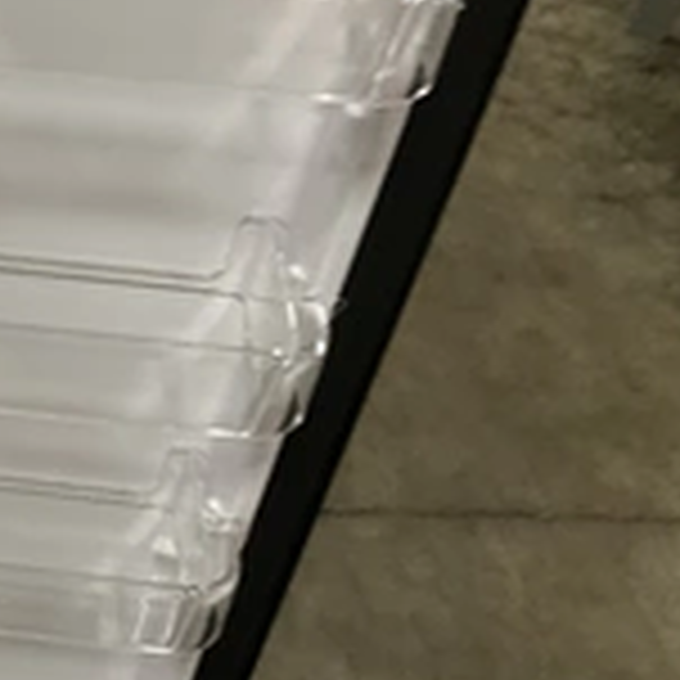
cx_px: -198
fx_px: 1511
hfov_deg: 22.7
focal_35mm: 68
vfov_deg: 25.4
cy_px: 333
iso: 250
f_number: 1.8
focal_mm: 3
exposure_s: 1/40
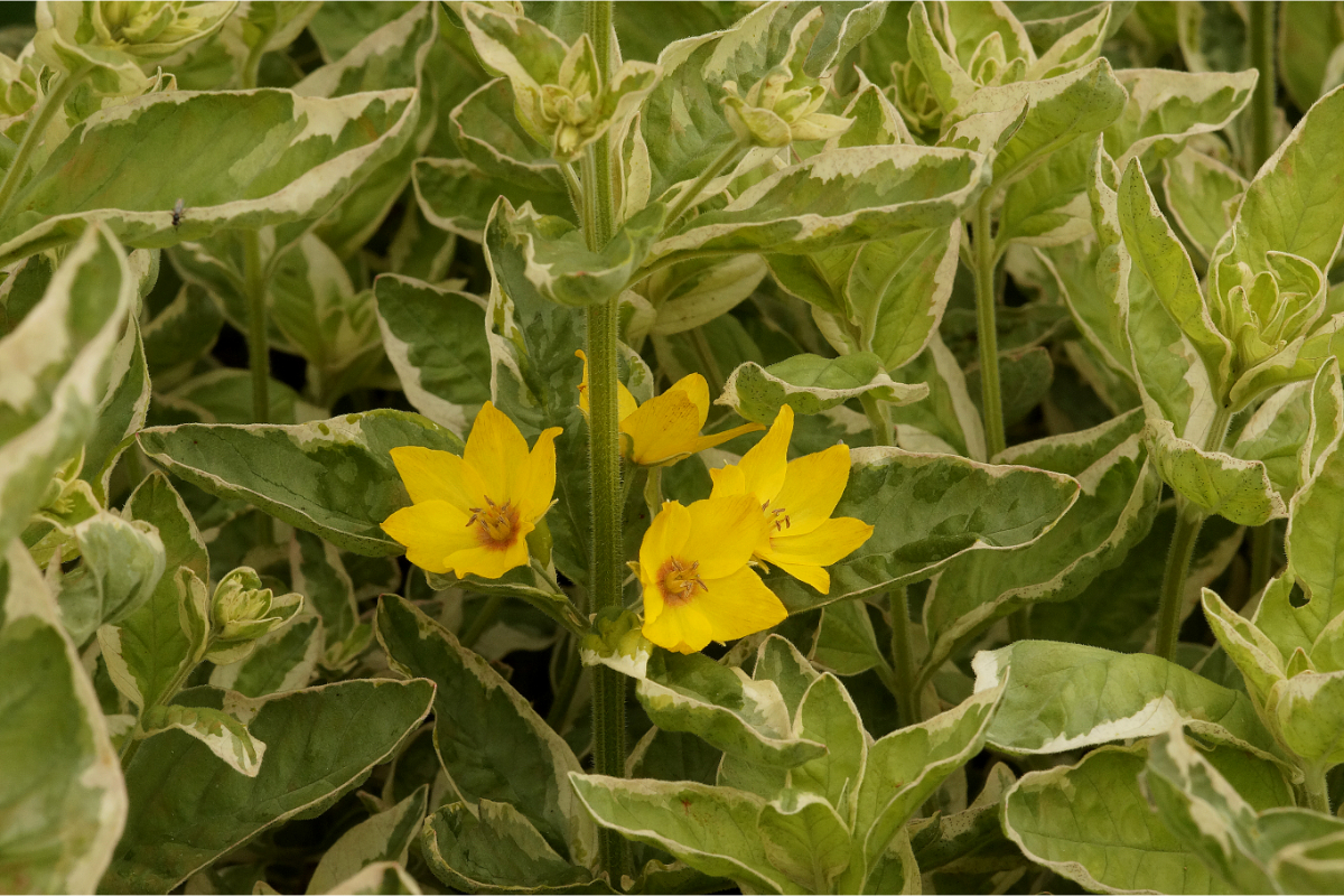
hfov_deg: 13.7
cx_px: 672
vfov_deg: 9.1
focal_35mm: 150
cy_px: 448
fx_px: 5600
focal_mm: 100
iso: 640
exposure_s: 1/160
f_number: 16
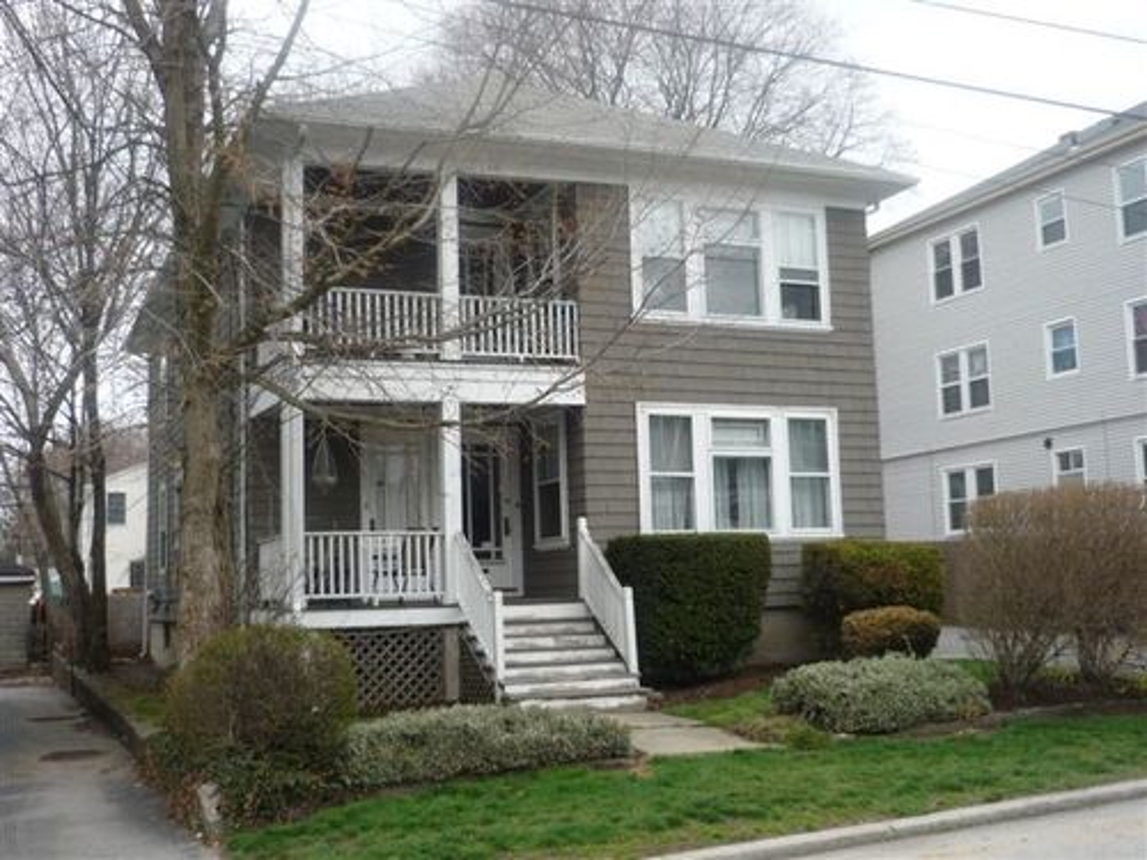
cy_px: 430
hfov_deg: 51.4
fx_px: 1193
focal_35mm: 36
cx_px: 574
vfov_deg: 39.7
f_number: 2.9
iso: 100
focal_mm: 6
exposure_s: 1/320
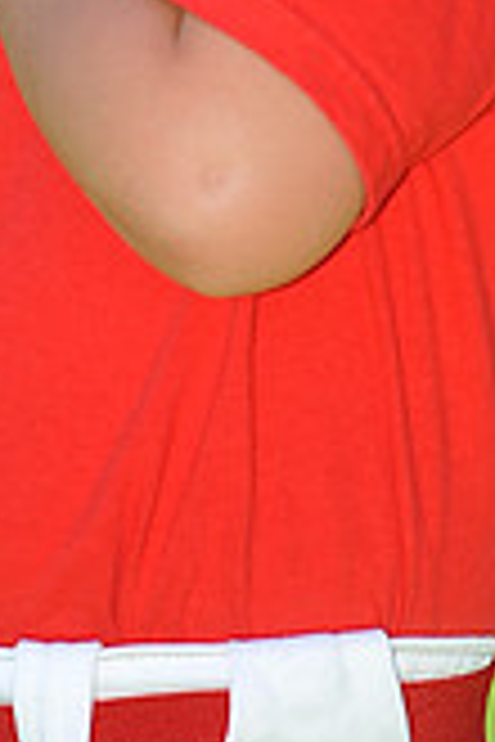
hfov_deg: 2.0
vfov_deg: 2.9
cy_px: -373
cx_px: 148
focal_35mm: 704
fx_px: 14519
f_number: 4.5
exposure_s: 1/500
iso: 200
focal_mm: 200
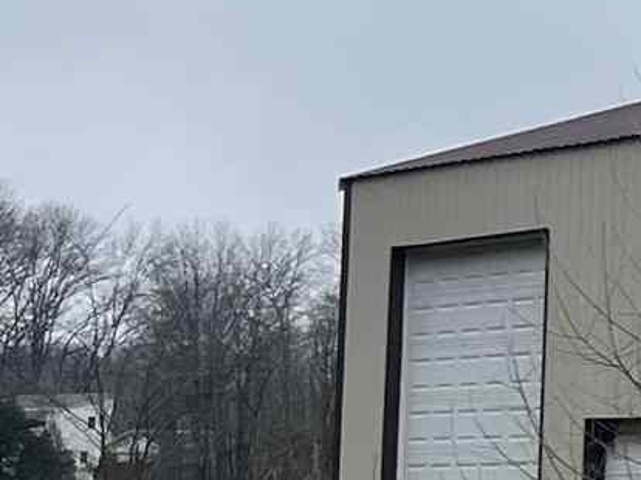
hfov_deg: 8.8
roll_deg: -0.5
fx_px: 3572
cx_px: 1759
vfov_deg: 7.7
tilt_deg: +3.9
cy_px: 234
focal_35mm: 193
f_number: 1.5
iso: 50
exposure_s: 1/887
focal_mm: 5.7
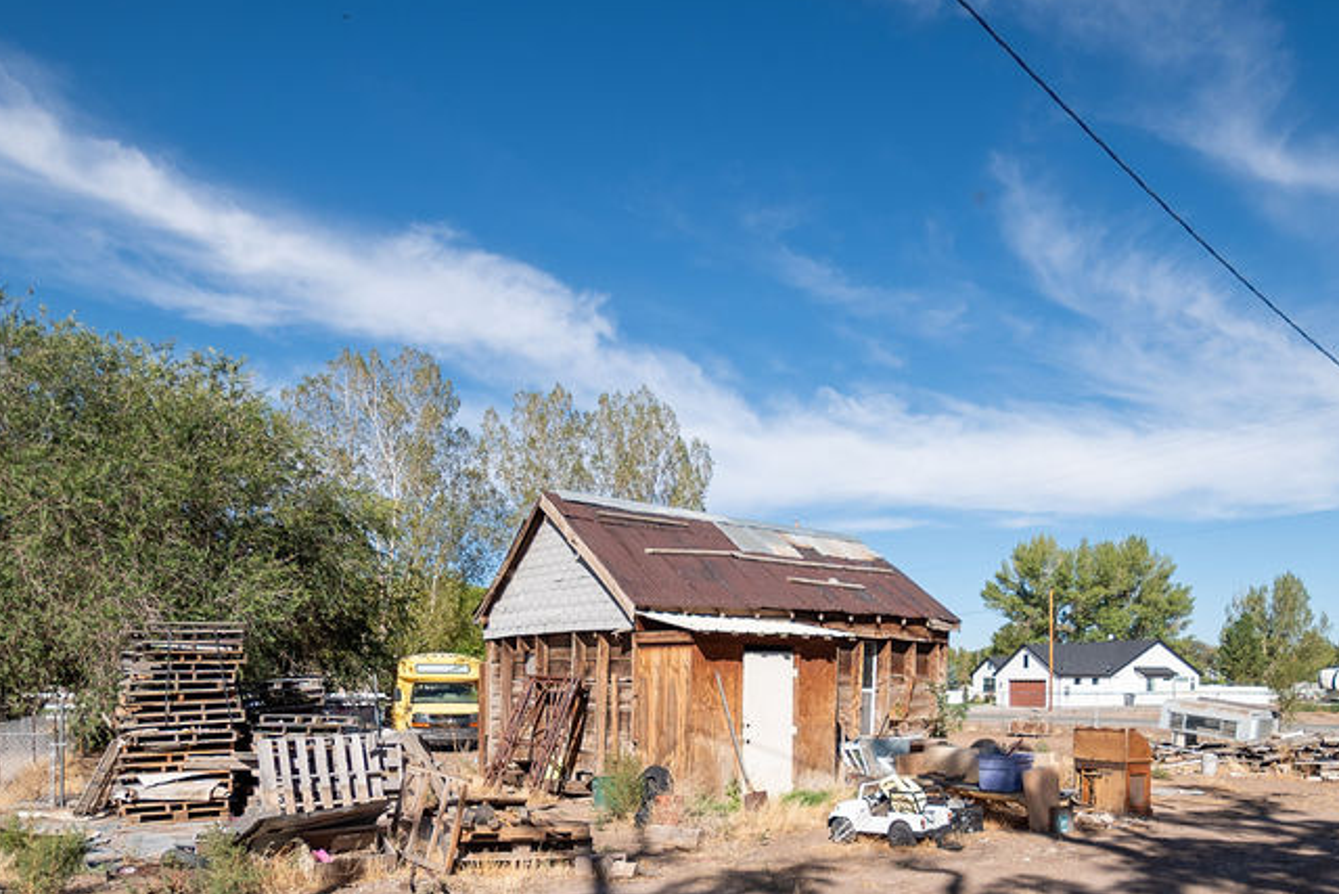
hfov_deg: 73.0
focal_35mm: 24
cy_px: 690
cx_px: 795
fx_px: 893
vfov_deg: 50.5
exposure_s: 1/1000
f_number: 4
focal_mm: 10
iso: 100
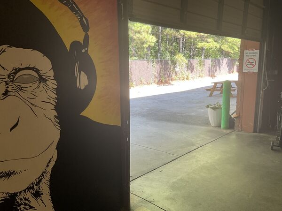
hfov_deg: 61.7
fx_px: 236
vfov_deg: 48.2
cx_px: 141
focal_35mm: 29
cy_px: 106
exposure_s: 1/122
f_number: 1.8
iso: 50
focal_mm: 3
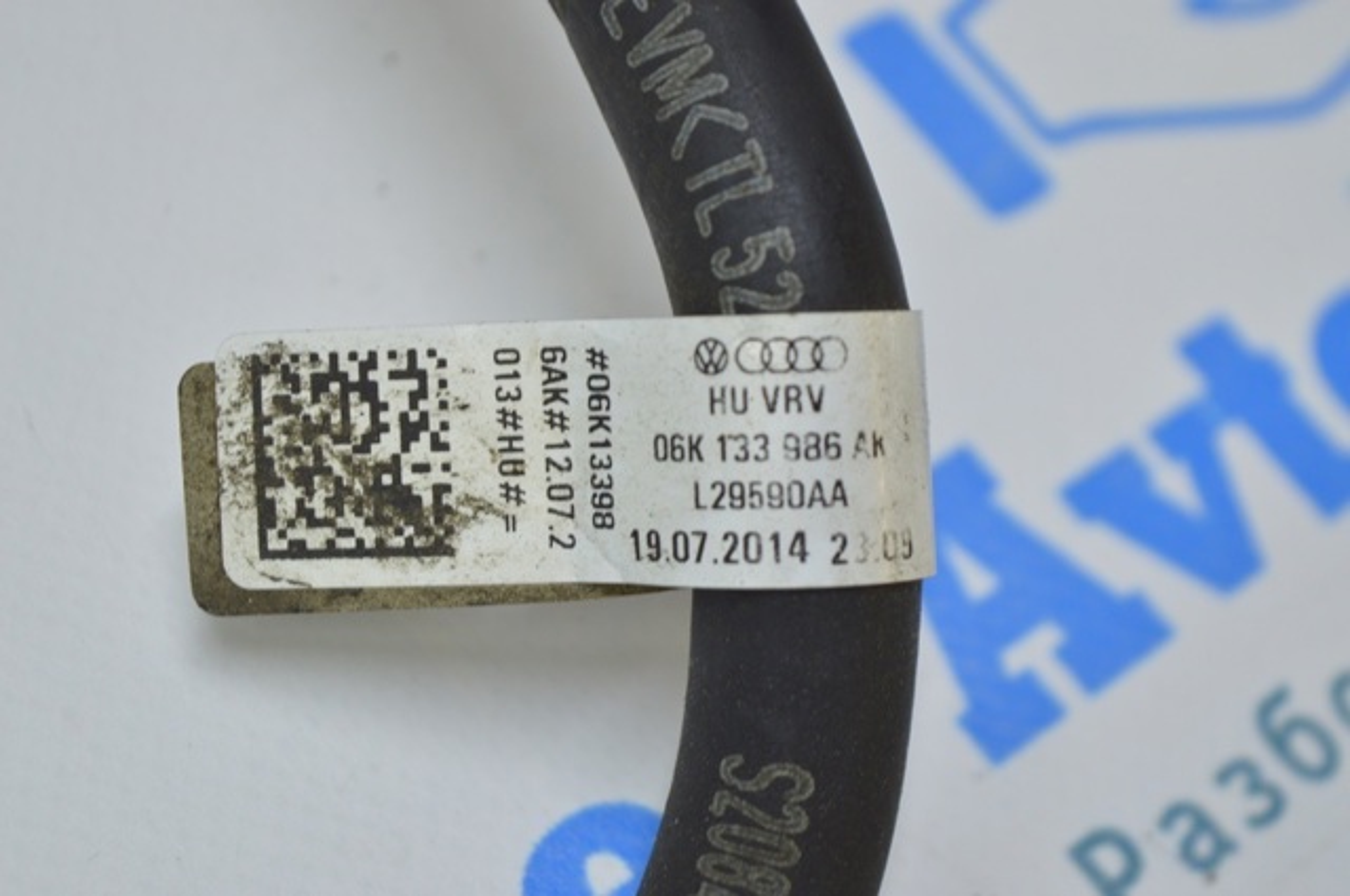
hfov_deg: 24.6
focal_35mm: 82
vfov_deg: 16.5
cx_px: 675
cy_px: 448
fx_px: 3090
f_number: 5.6
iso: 400
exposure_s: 1/40
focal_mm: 55
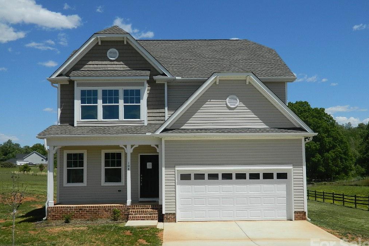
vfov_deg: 35.9
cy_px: 140
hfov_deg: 51.9
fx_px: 379
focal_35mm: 37
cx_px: 186
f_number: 9.4
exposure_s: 1/250
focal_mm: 6.2
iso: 80
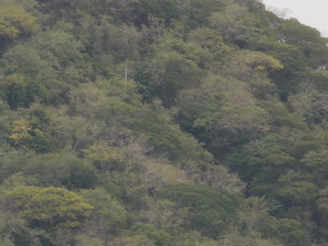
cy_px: 6
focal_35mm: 847
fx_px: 8028
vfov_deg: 1.8
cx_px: -100
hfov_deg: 2.3
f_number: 5.8
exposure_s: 1/250
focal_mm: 49.7
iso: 80
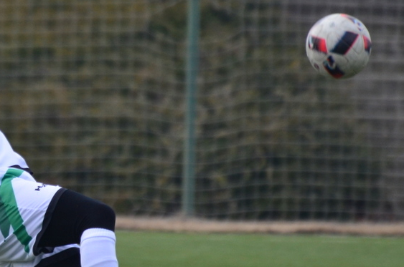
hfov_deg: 2.2
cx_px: -15
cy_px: 143
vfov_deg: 1.4
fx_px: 10752
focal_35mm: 960
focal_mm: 300
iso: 800
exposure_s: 1/1000
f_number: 5.6
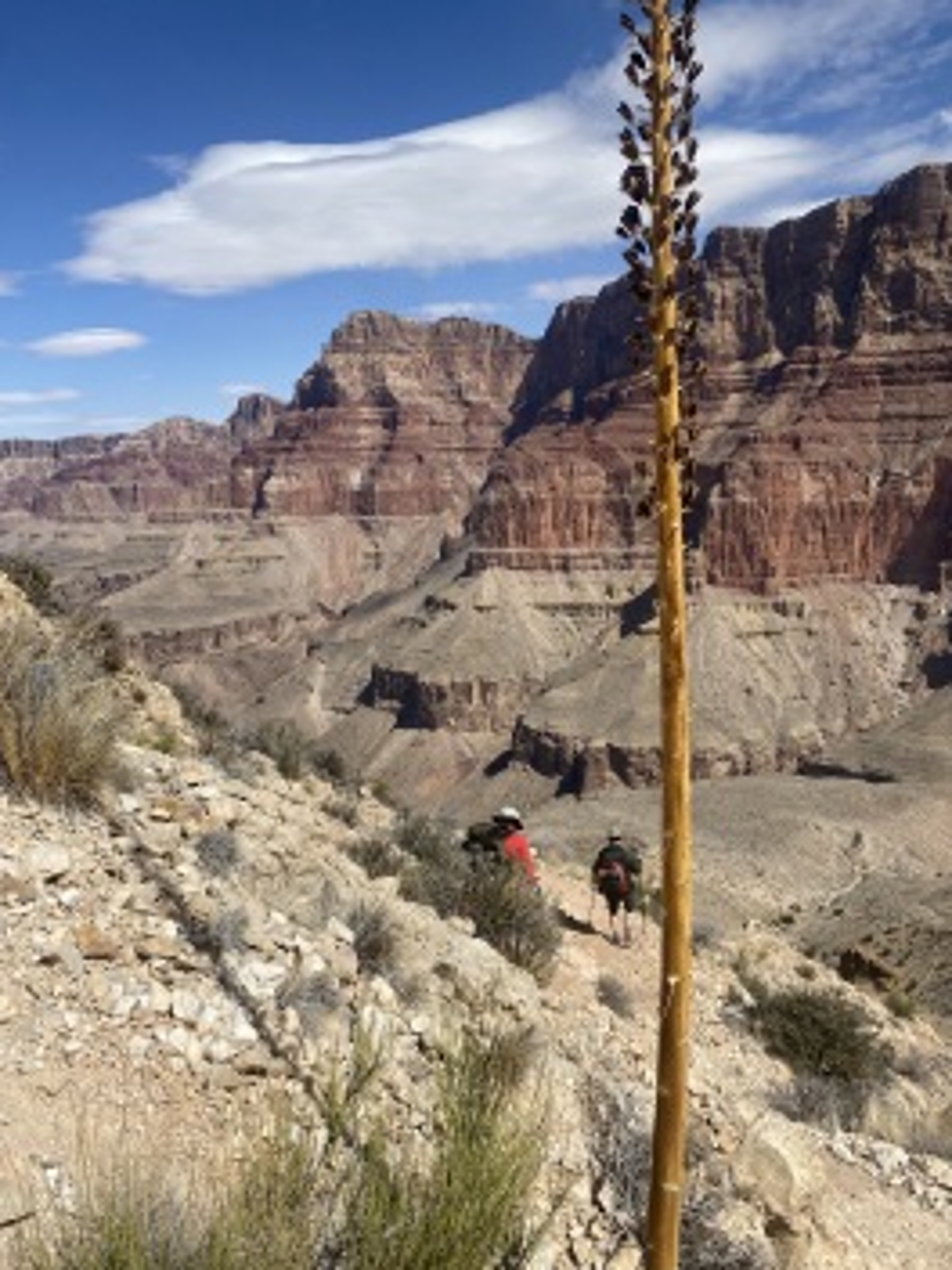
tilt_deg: -11.0
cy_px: 631
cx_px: 480
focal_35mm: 27
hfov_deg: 51.4
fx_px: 990
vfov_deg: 65.3
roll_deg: +4.0
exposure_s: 1/4808
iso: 32
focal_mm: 4.25
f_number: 1.8
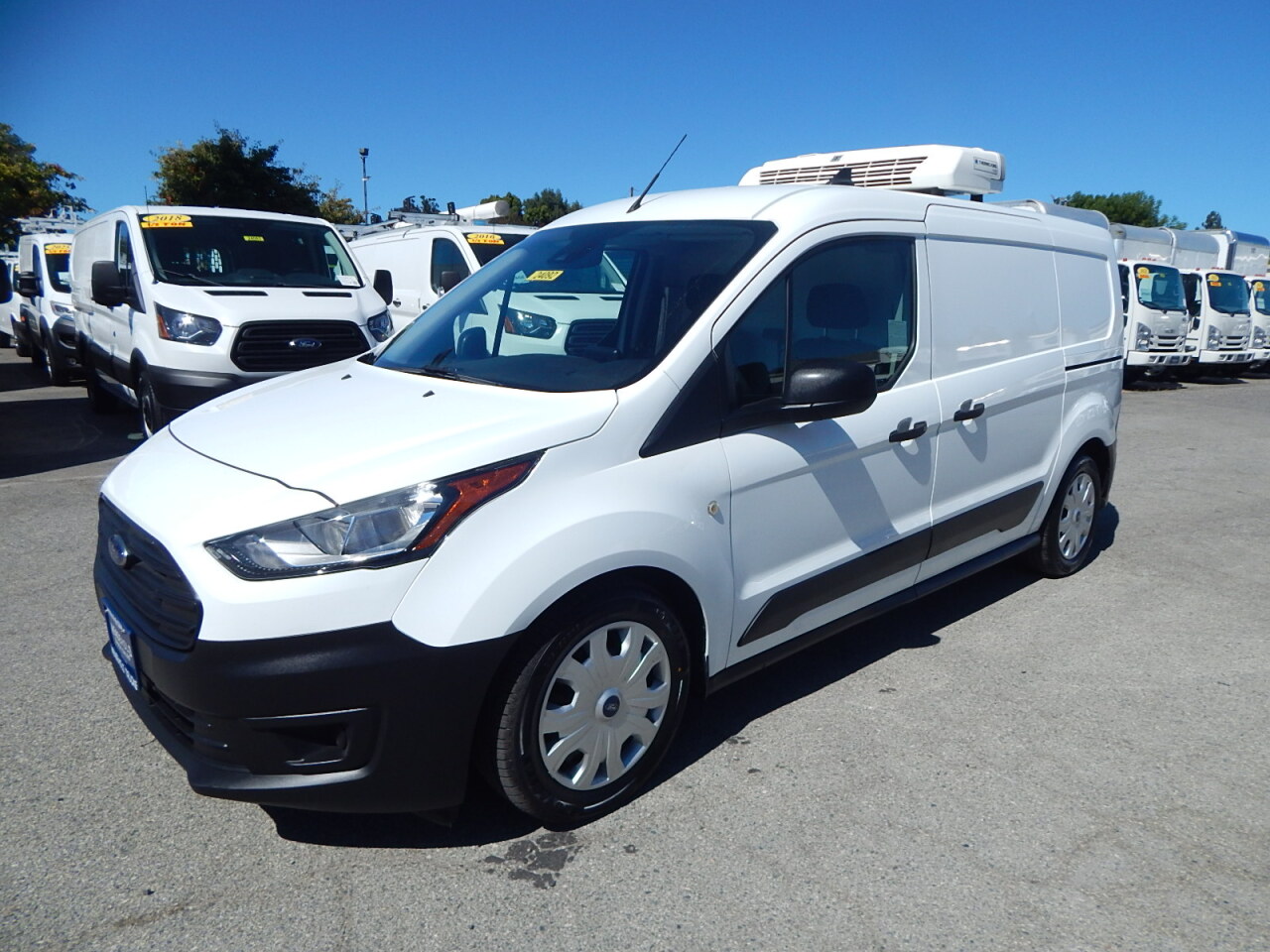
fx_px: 807
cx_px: 635
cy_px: 476
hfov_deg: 76.4
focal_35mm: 22
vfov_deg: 61.1
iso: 125
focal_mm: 4
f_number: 6
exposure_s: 1/1250
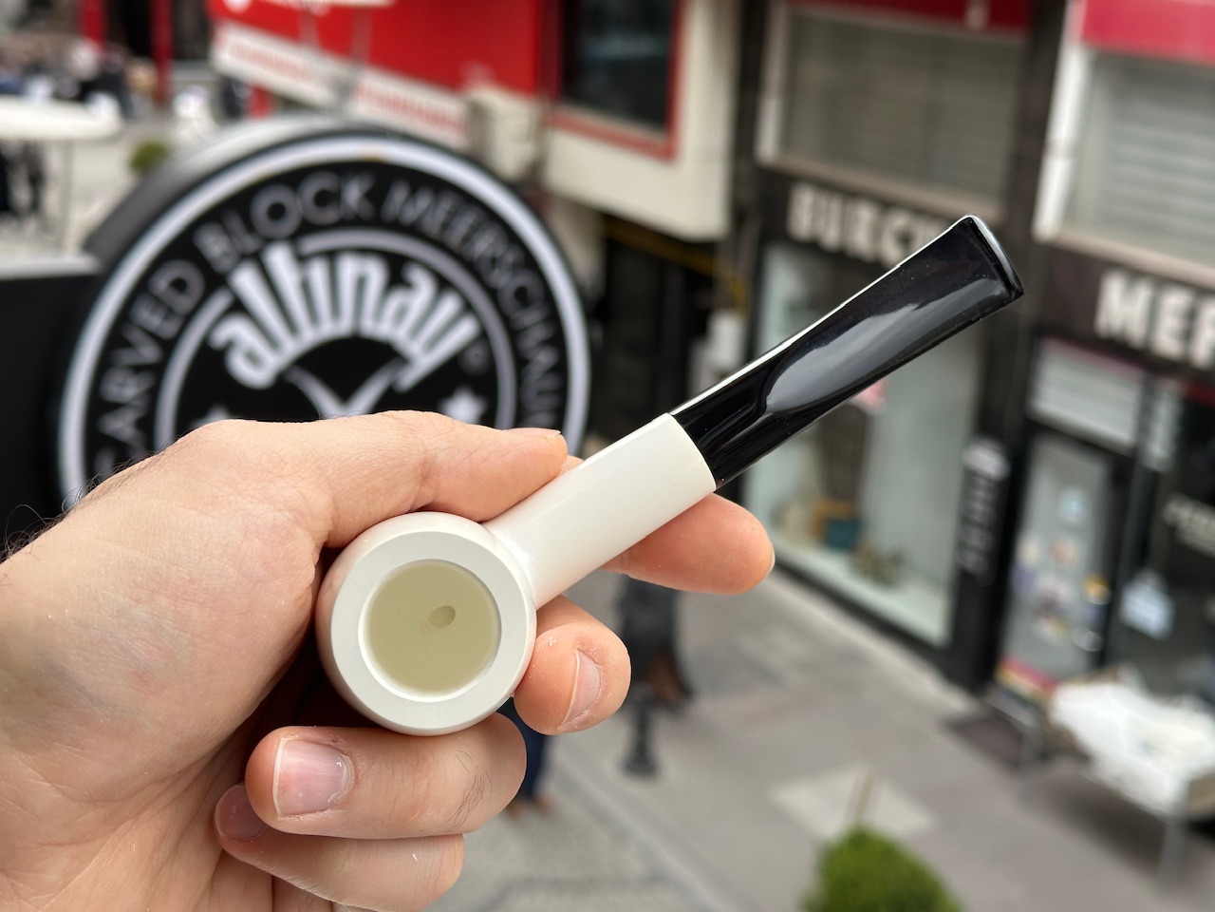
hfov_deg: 39.7
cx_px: 608
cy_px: 456
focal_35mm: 48
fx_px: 1685
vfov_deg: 30.3
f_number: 1.78
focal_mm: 6.86
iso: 64
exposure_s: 1/709
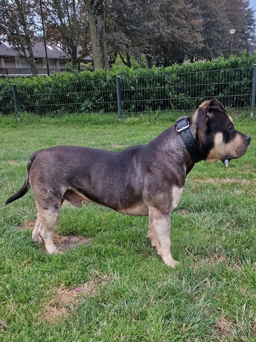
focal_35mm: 23
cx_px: 128
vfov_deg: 73.9
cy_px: 171
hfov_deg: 58.9
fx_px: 227
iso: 125
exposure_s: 1/182
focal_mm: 6.4
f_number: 1.8
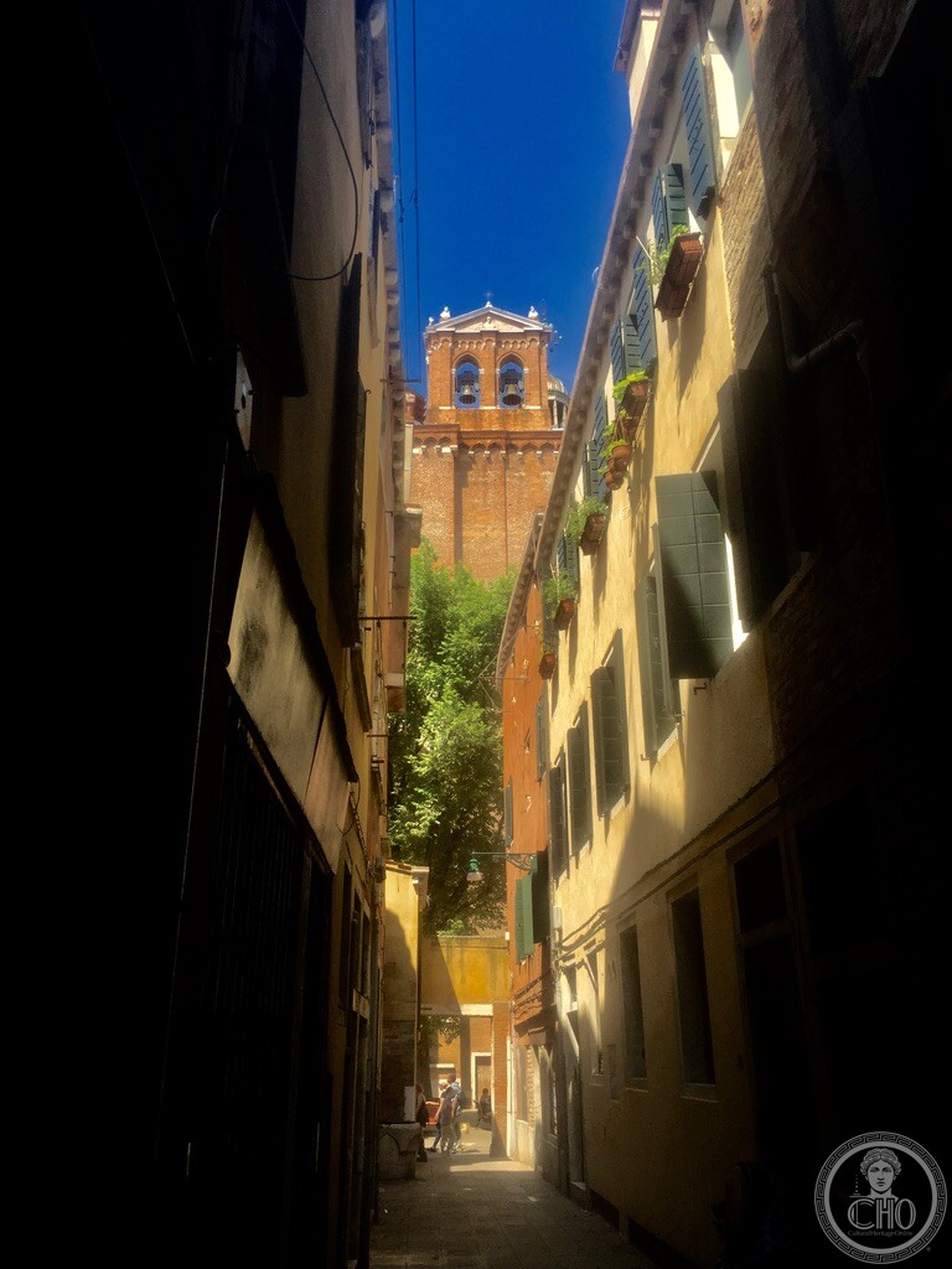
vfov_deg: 61.7
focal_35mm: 29
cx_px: 476
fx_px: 1063
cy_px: 634
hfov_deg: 48.2
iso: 32
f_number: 2.2
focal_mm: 4.15
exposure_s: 1/842
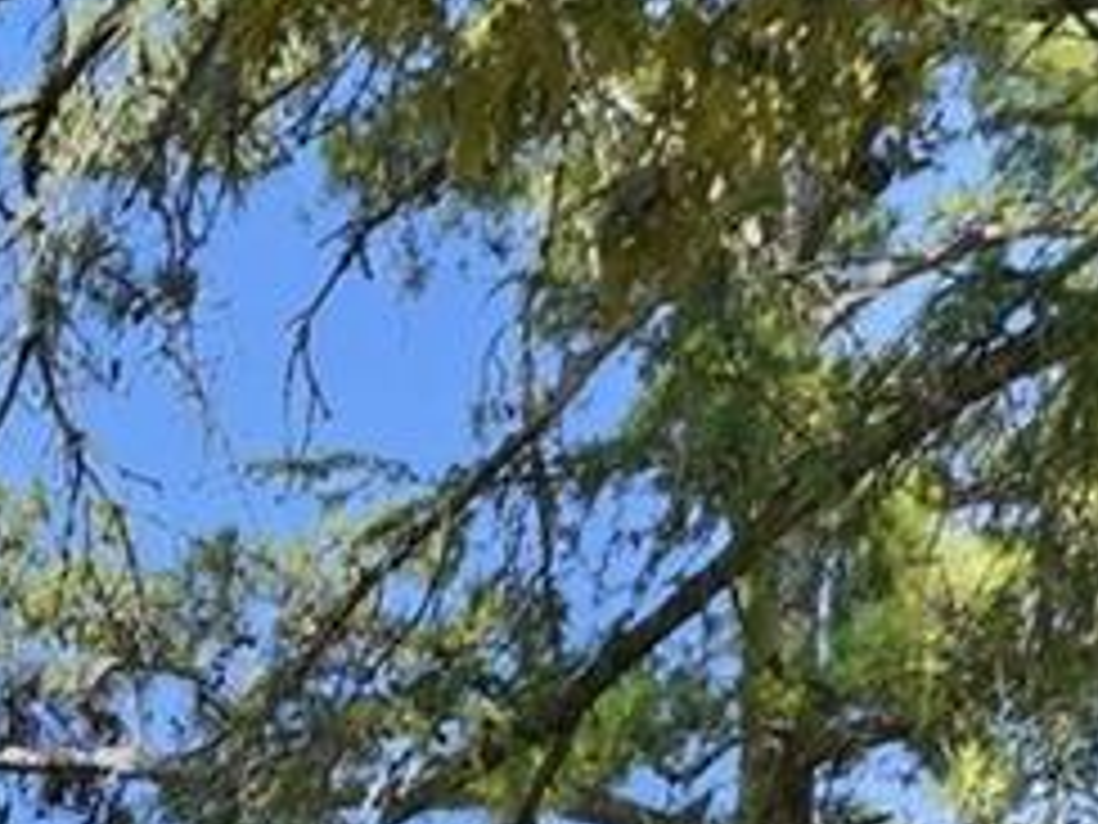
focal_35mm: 145
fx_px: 4599
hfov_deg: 12.8
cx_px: -590
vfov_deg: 7.9
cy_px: 2925
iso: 100
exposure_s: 1/80
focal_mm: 18
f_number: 5
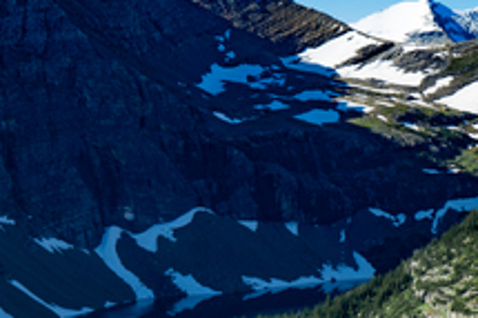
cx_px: 356
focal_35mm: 121
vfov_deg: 11.3
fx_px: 1609
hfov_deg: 16.8
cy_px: 201
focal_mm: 31
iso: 100
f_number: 5
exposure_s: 1/400
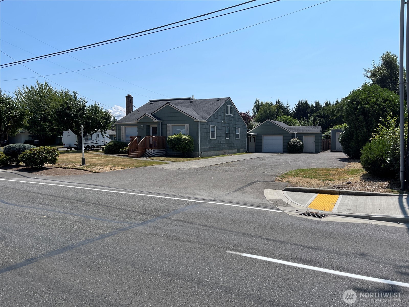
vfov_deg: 54.9
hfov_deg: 69.4
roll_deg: +0.5
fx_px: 295
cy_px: 154
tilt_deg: -2.4
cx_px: 204
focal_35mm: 25
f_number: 1.6
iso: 32
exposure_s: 1/4717
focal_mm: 5.1
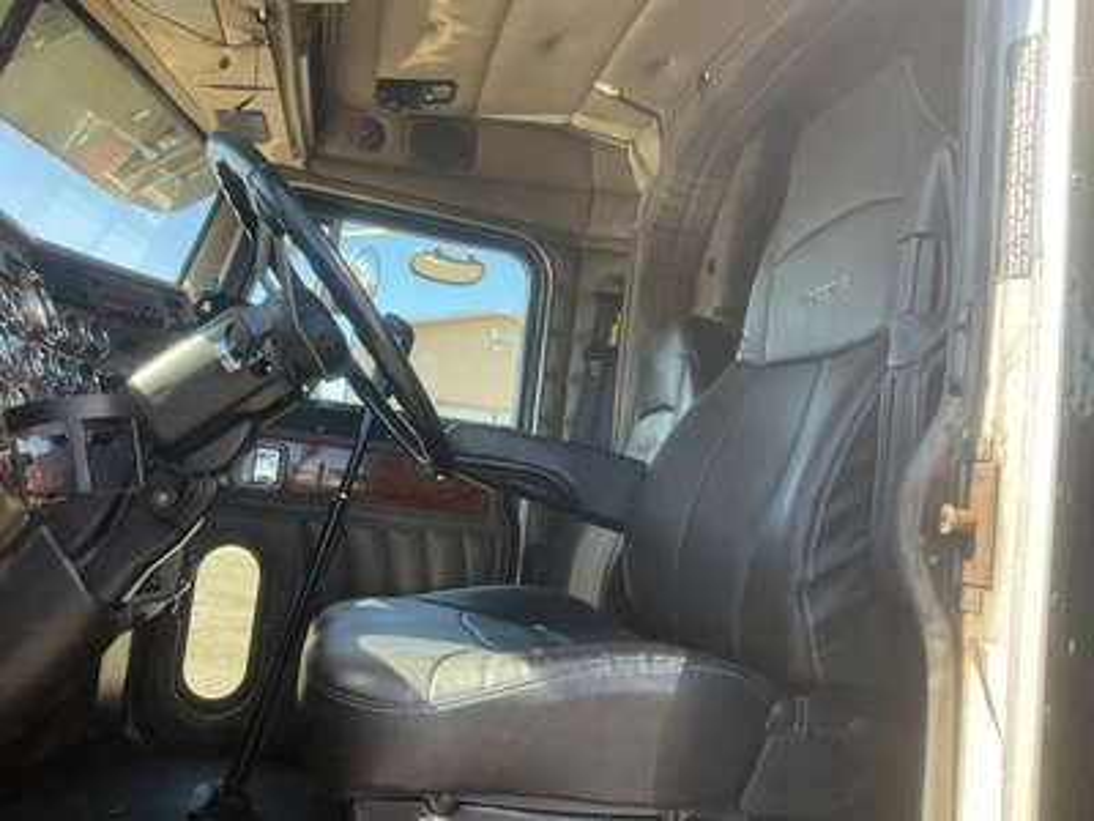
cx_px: 547
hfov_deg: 61.7
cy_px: 410
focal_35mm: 29
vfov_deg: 48.2
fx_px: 917
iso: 32
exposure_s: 1/152
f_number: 1.8
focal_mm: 3
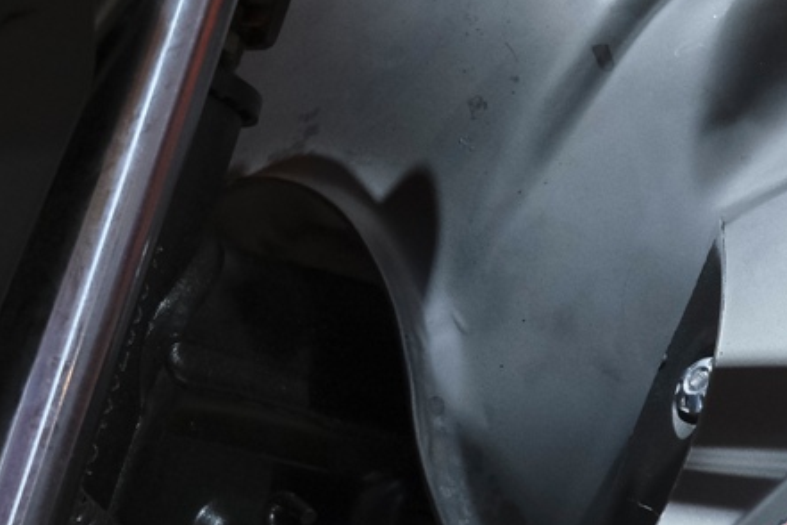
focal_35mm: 167
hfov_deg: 12.3
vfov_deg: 8.2
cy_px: 342
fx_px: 3651
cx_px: 584
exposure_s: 1/100
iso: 1600
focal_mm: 30.8
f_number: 4
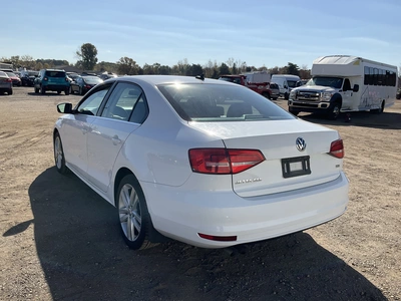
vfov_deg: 48.2
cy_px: 150
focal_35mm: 29
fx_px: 336
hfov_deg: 61.7
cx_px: 200
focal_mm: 3
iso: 25
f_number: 1.8
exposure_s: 1/2959
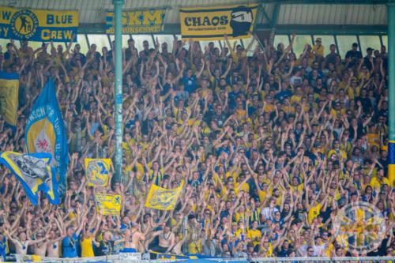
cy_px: 132
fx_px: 6581
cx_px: 198
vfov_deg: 2.3
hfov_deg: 3.4
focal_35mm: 600
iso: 800
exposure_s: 1/1000
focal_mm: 220
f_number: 4
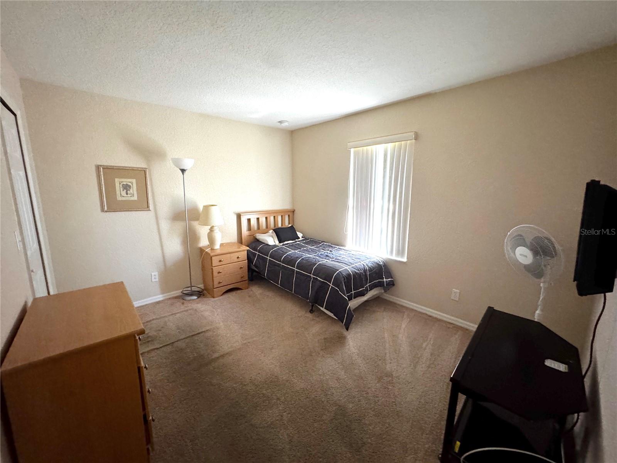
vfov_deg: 85.7
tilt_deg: -10.2
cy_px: 232
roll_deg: +0.3
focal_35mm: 14
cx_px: 308
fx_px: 250
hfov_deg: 102.1
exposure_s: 1/60
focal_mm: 2.22
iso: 1000
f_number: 2.2
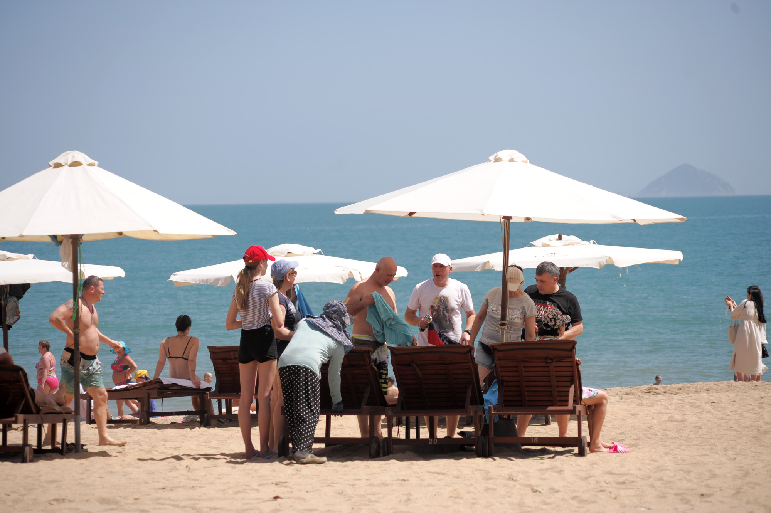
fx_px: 2483
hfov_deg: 17.7
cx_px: 386
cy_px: 256
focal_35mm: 116
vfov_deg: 11.8
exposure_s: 1/1250
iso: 200
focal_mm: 116
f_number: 4.2
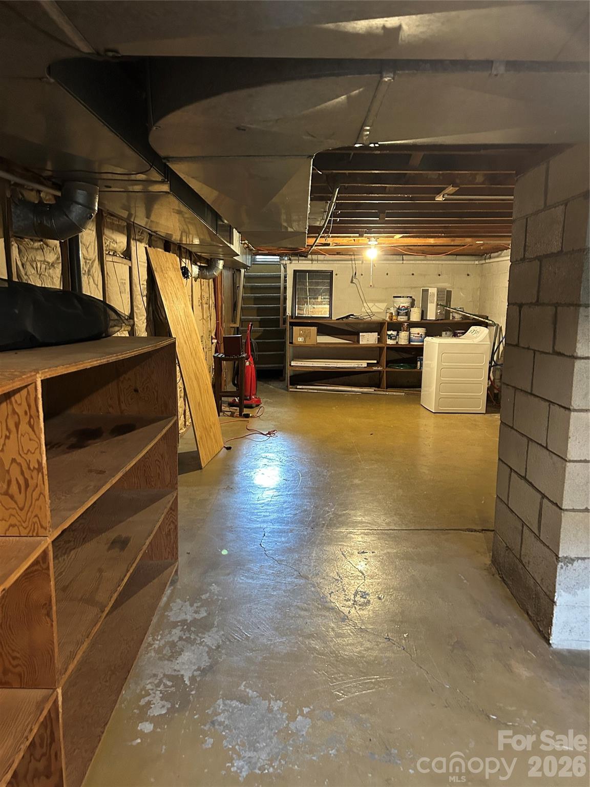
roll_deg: -0.8
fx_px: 591
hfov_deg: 53.1
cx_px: 295
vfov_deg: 67.3
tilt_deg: -8.7
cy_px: 394
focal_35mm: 26
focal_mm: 5.7
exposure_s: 1/40
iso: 400
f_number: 1.5
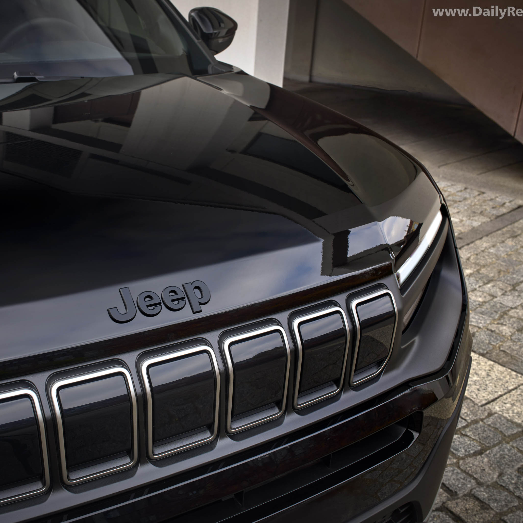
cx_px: 181
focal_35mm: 40
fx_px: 684
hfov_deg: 41.4
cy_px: 264
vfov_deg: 41.9
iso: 125
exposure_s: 1/20
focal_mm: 31
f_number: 9
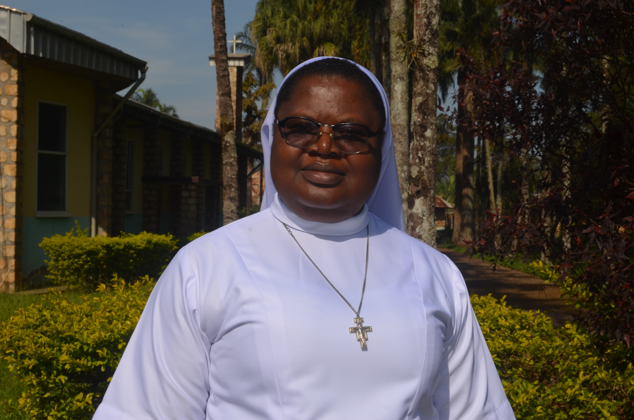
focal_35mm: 57
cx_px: 317
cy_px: 210
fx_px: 1002
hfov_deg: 35.1
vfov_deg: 23.7
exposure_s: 1/200
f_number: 13
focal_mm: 38
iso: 100
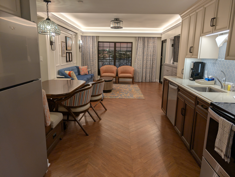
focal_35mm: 24
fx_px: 163
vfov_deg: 56.9
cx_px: 118
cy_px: 88
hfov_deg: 71.5
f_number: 1.68
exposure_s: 1/60
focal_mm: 6.9
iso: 51
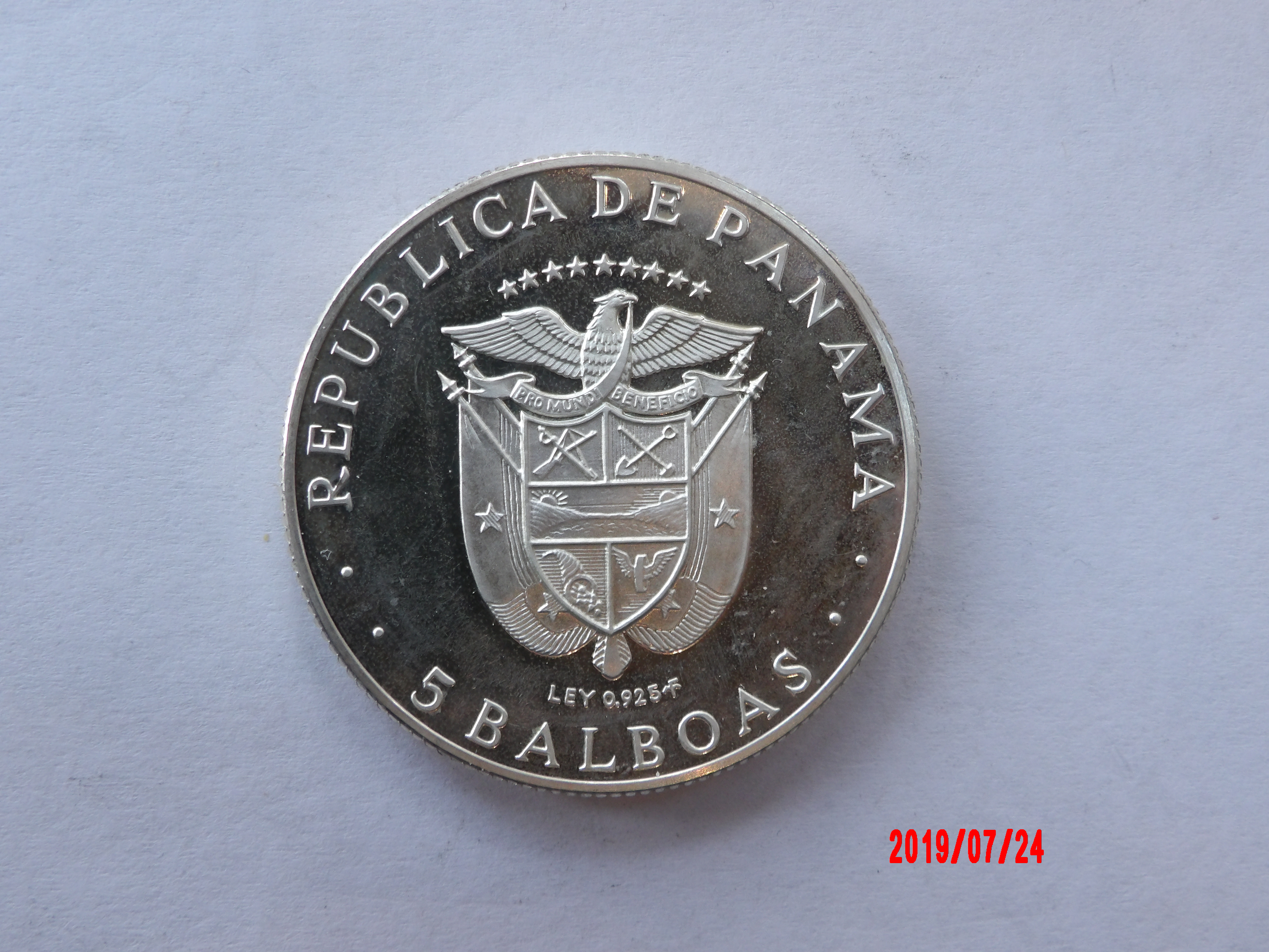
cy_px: 476
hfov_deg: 44.8
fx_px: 1540
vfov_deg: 34.3
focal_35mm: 42
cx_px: 634
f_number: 4.9
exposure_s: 1/30
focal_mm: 7.6
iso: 192
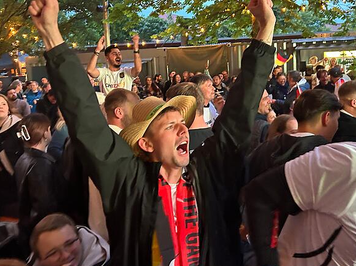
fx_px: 370
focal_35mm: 36
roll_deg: +3.7
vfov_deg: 39.3
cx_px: 196
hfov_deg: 51.3
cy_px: 95
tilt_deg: -4.4
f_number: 1.5
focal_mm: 5.7
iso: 500
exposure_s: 1/25
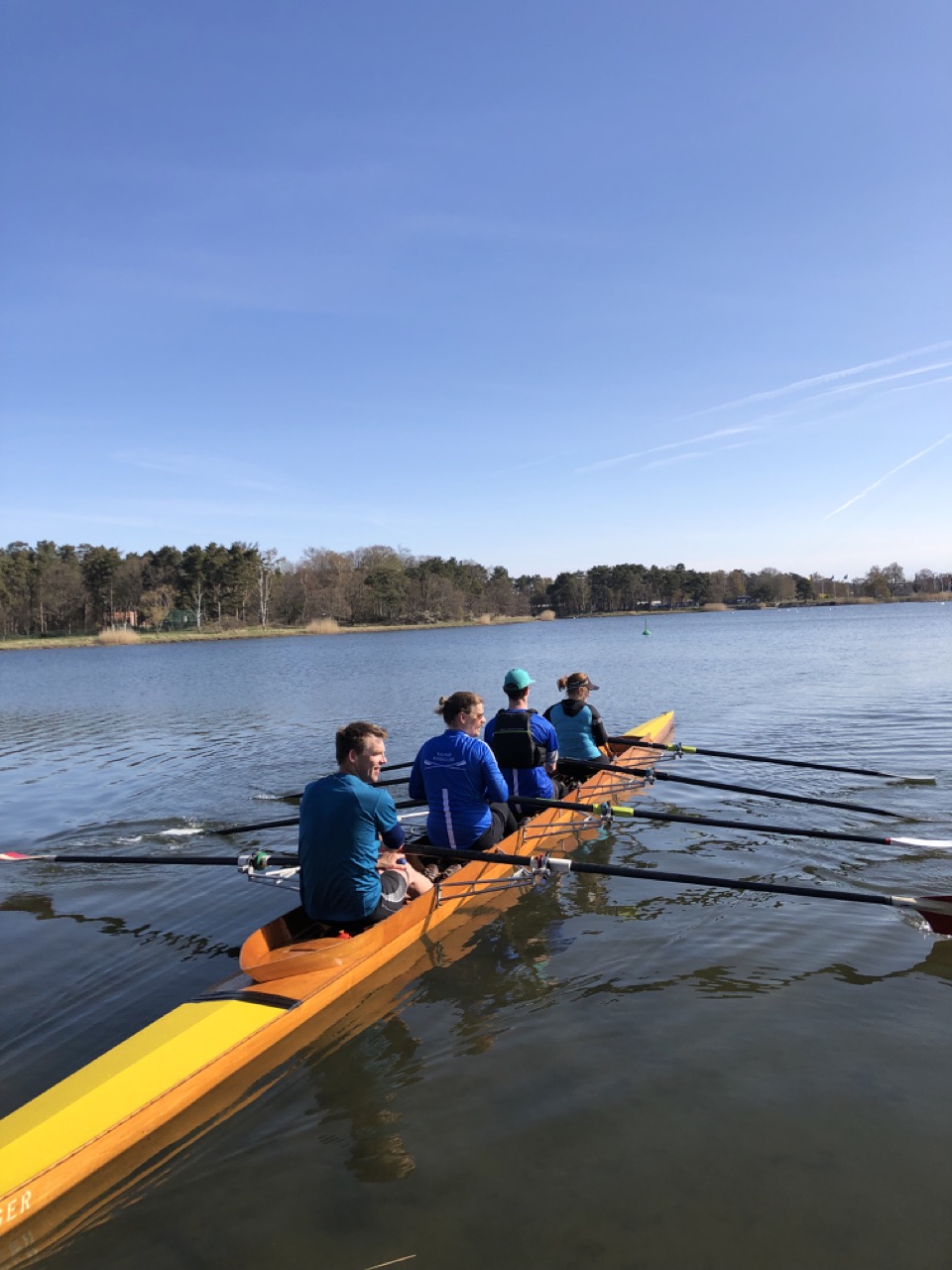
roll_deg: +2.7
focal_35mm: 28
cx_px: 476
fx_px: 1027
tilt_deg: -1.9
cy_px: 635
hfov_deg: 49.7
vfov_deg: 63.4
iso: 20
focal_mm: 4
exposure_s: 1/1946
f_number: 1.8
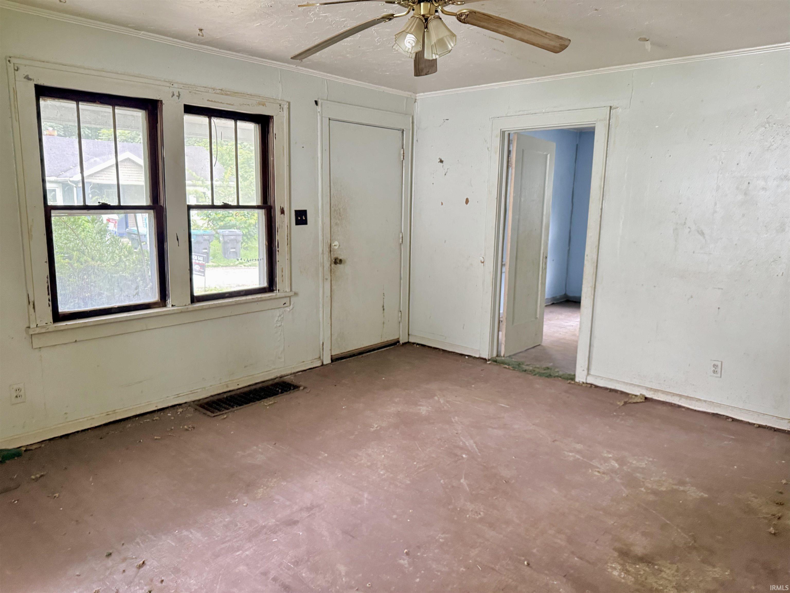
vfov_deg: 56.8
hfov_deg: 71.6
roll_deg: -1.2
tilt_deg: -6.2
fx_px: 548
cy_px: 296
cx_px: 395
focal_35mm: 24
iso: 640
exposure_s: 1/60
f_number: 1.78
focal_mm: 6.76
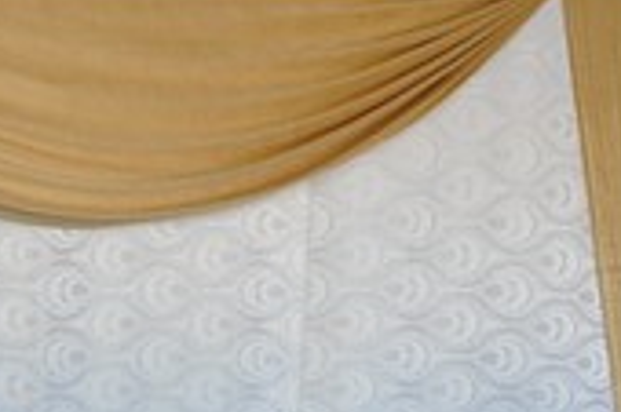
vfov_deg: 11.0
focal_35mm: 119
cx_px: -493
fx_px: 2049
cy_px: 625
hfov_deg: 15.0
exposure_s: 1/60
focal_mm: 21
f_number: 8
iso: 200
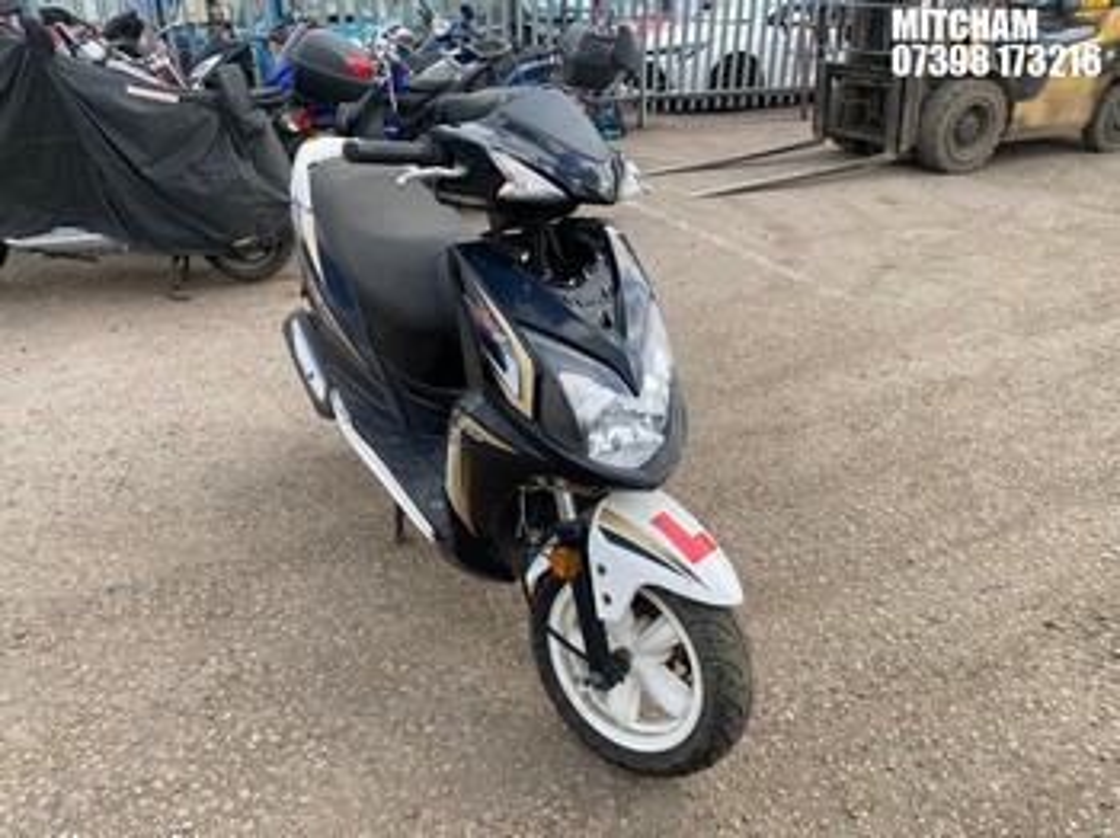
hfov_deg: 67.3
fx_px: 841
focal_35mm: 26
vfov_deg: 53.0
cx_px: 560
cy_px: 419
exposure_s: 1/554
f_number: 1.8
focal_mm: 4.25
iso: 32
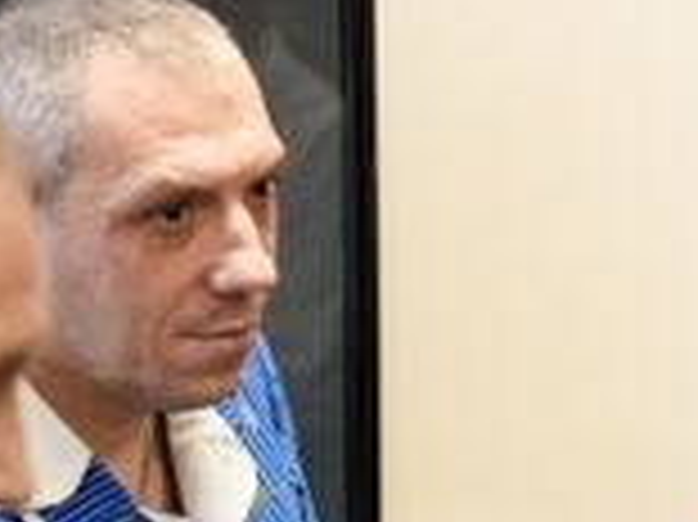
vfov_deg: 4.0
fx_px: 7415
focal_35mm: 368
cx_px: 1236
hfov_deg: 5.3
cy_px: 747
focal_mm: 57
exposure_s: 1/160
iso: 2500
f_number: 2.8
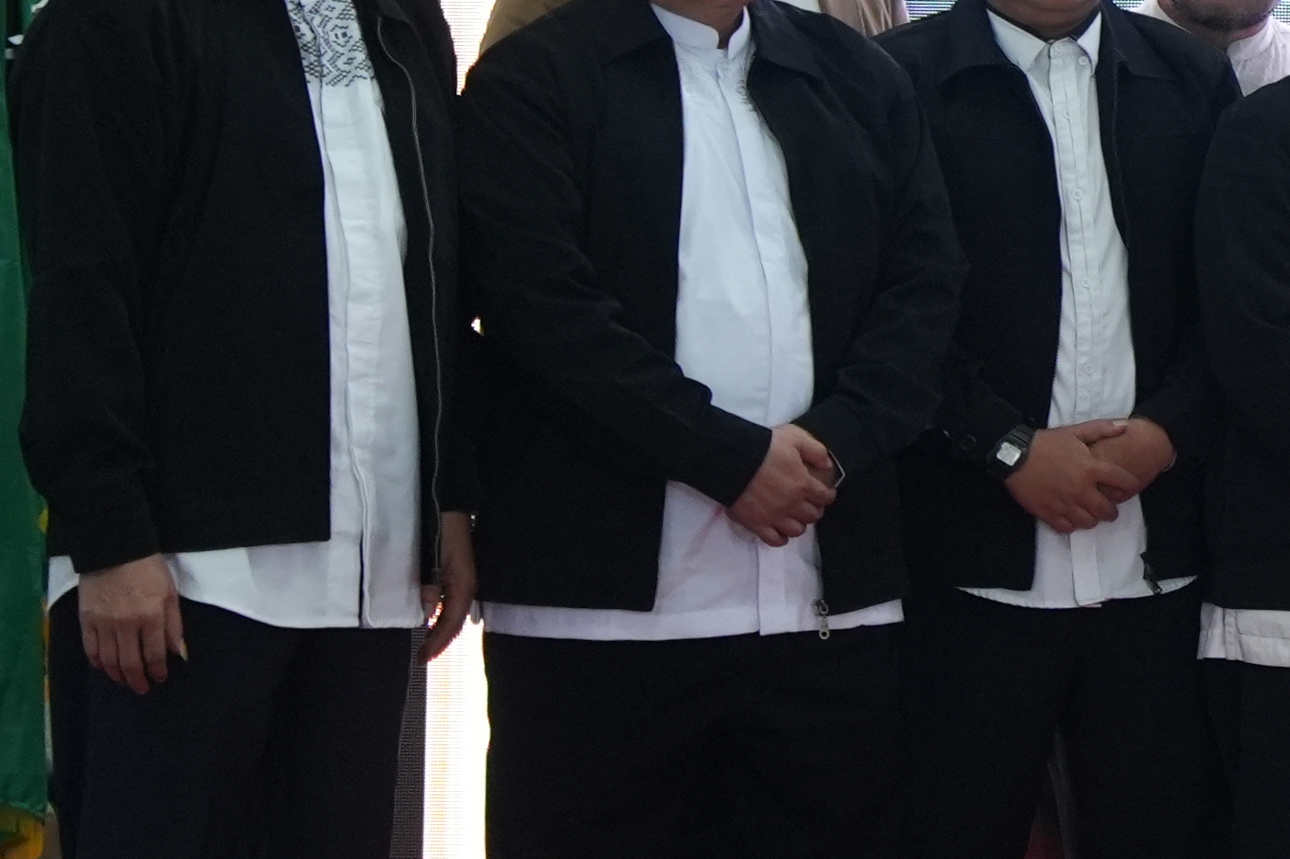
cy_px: -12
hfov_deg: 6.2
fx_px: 11463
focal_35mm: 320
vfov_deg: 4.3
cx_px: 3144
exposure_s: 1/80
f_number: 2.8
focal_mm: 64
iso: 2000
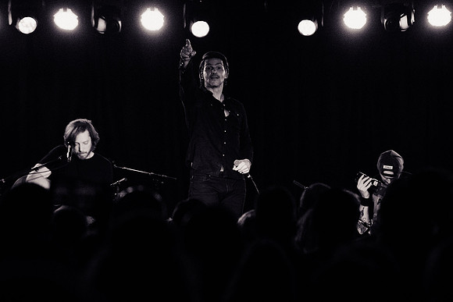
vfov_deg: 7.9
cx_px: 231
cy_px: 158
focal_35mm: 173
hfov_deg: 11.8
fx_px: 2182
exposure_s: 1/640
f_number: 4
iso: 2500
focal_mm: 149
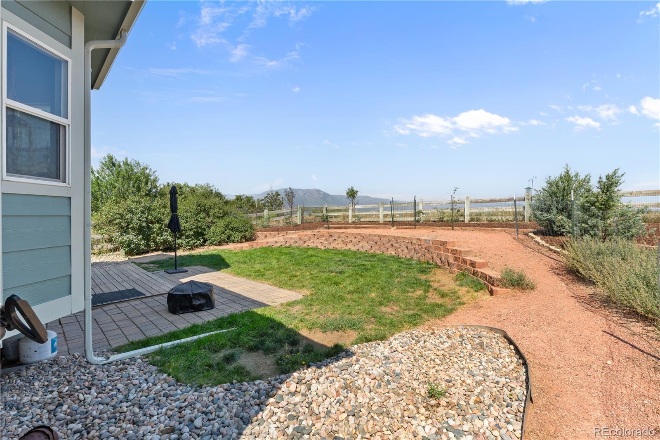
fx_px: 302
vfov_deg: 72.0
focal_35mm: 16
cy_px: 220
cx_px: 330
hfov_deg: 95.0
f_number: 8
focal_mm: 11
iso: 200
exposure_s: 1/125
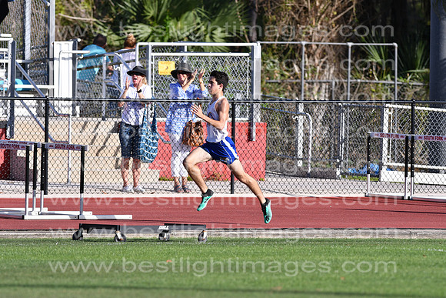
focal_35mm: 450
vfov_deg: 3.1
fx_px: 5576
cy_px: 149
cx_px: 223
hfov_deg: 4.6
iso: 320
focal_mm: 300
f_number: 5.6
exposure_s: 1/2000
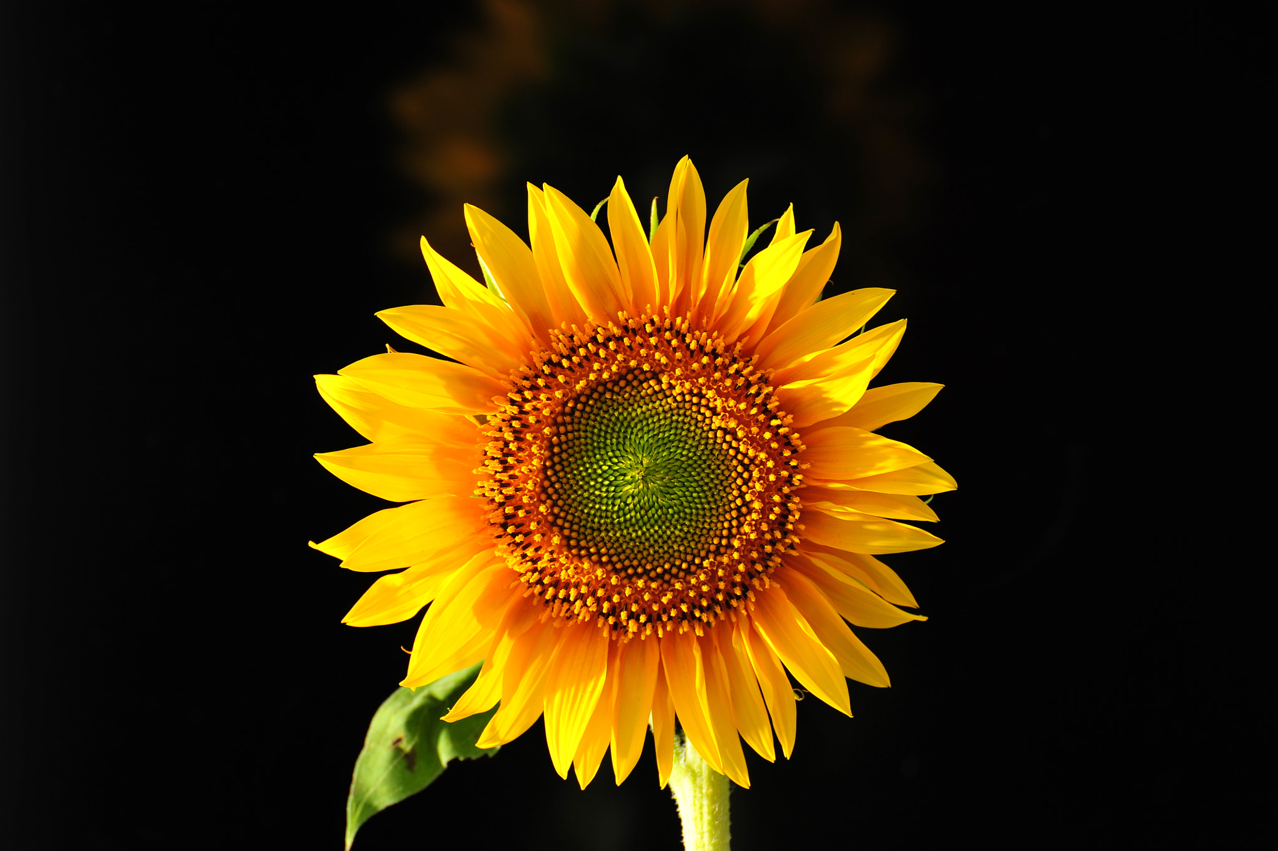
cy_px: 426
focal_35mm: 270
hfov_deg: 7.6
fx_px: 9579
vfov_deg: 5.1
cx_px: 639
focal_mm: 270
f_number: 9
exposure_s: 1/200
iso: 200
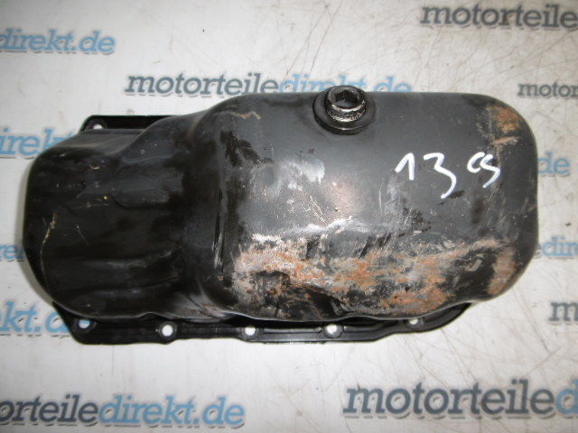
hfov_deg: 71.6
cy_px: 216
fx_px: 401
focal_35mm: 24
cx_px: 289
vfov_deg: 56.8
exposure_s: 1/60
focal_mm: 4.3
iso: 100
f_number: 7.8
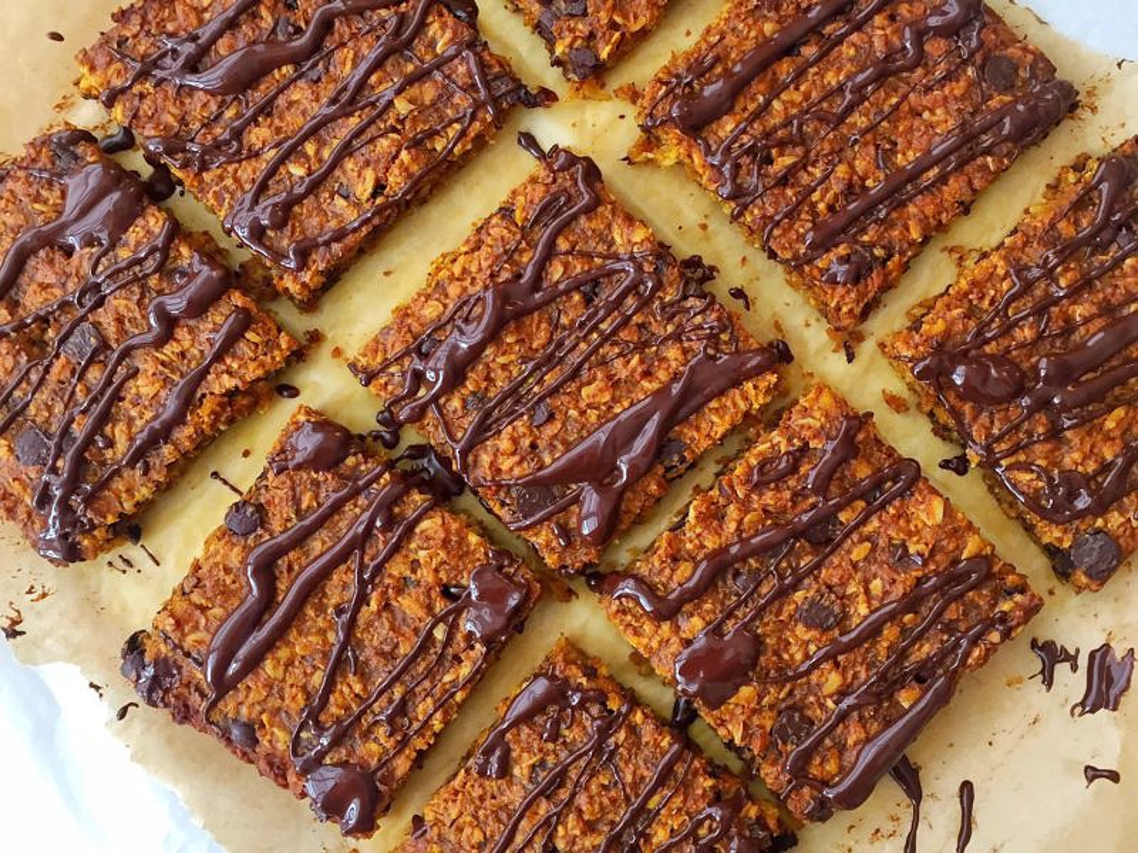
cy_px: 426
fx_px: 1282
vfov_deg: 36.8
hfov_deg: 47.9
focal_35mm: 39
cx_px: 569
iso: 100
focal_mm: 4.15
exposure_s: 1/33
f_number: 2.2
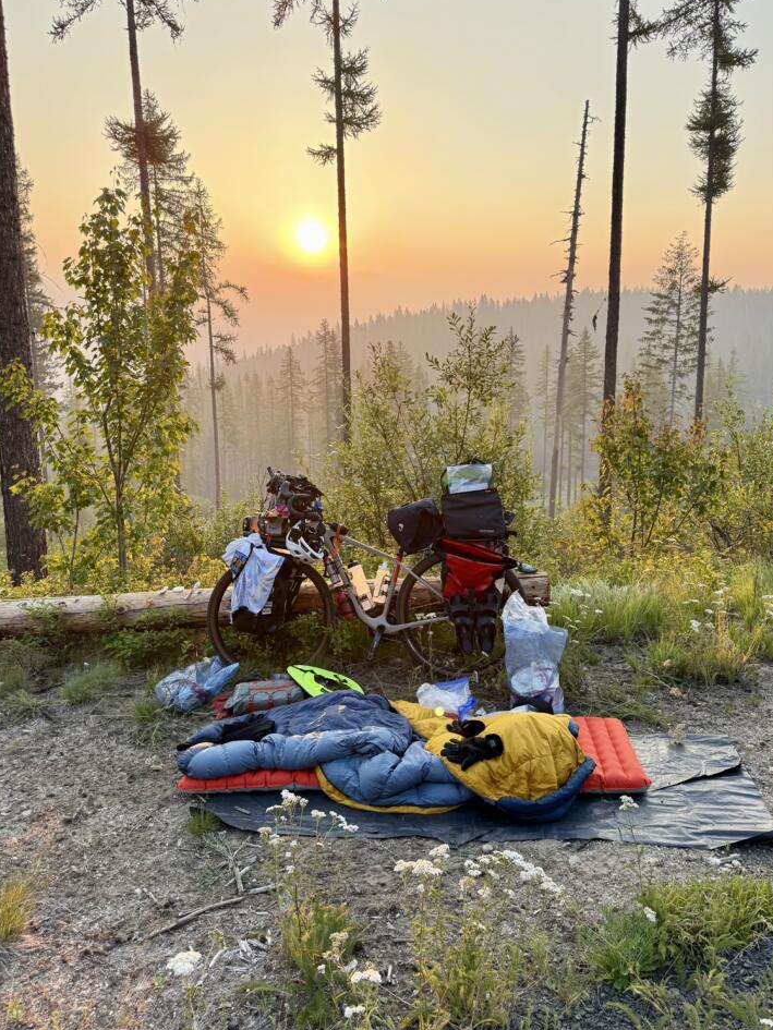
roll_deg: +0.7
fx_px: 774
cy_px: 474
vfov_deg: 67.2
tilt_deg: -10.5
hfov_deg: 53.1
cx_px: 379
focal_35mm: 26
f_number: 1.78
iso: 100
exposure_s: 1/385
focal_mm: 6.76
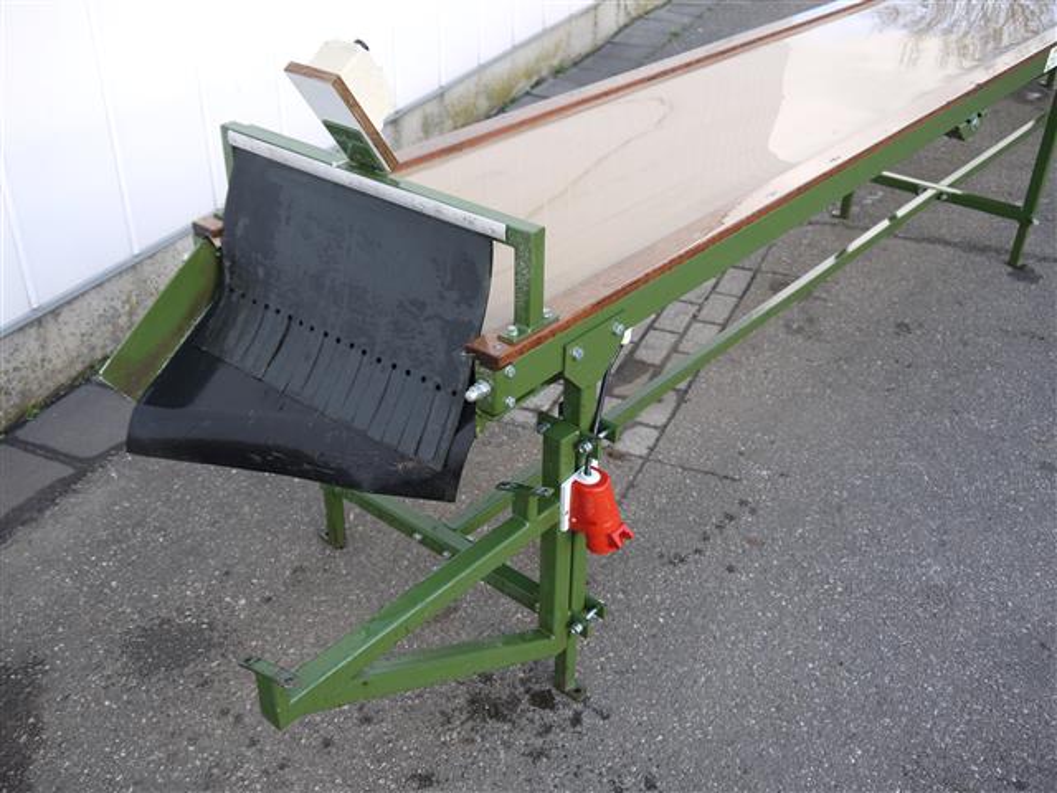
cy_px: 396
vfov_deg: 39.7
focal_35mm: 36
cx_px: 528
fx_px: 1099
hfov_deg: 51.4
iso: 100
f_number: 4
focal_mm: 18
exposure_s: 1/100
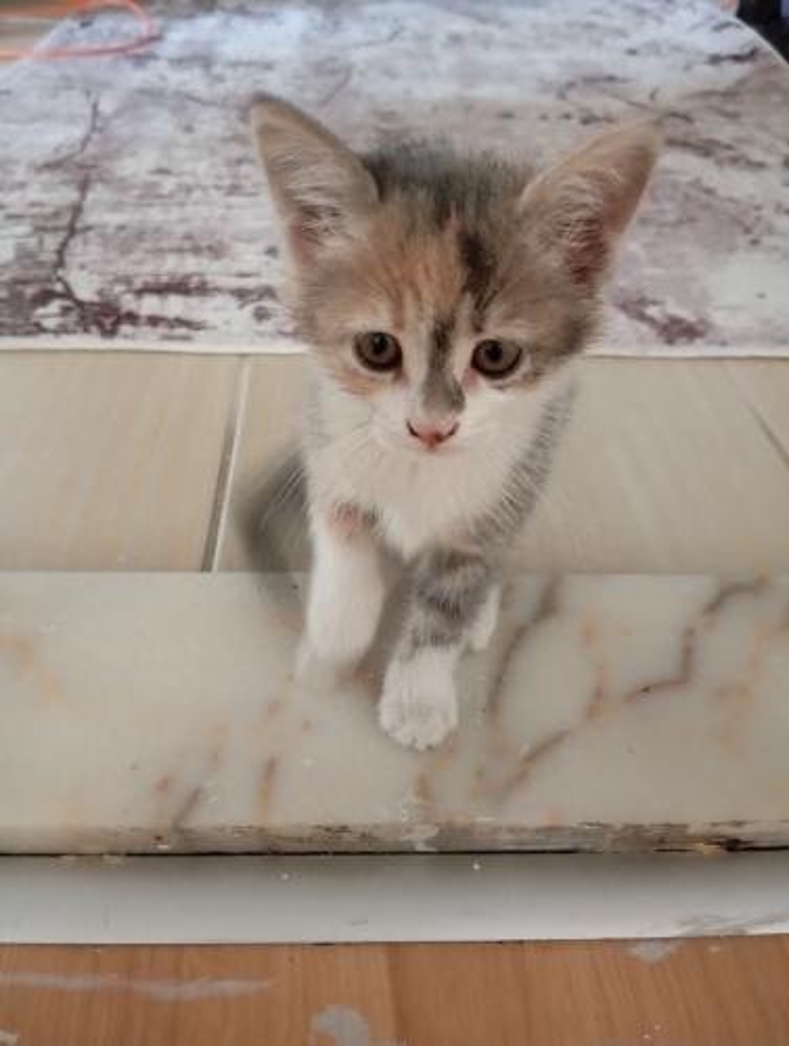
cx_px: 394
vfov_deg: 63.3
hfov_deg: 49.9
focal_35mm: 28
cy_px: 523
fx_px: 848
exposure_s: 1/24
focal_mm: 4.22
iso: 3281
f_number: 1.8
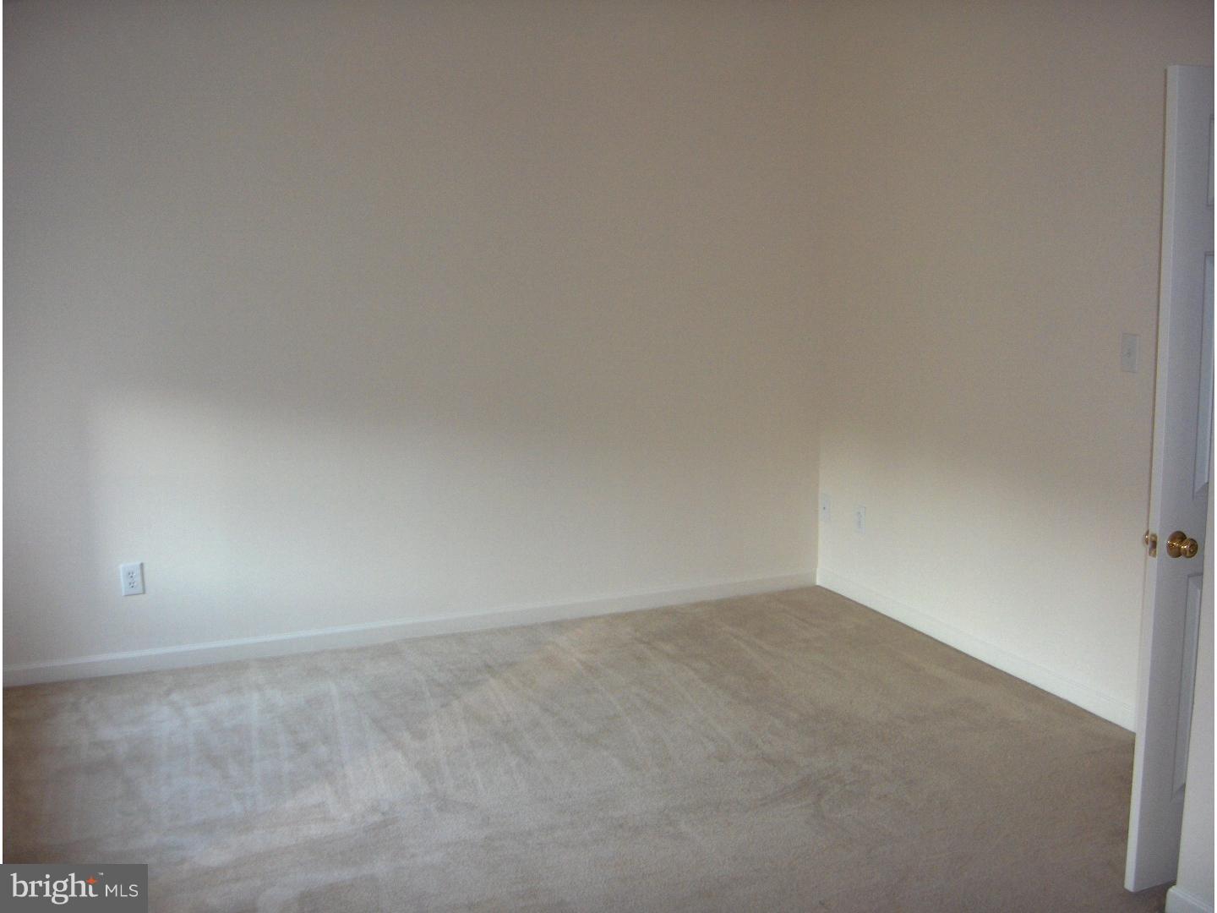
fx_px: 1371
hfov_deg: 47.9
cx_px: 608
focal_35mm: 39
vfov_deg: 36.8
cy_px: 456
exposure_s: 1/60
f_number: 2.8
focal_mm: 8
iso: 100
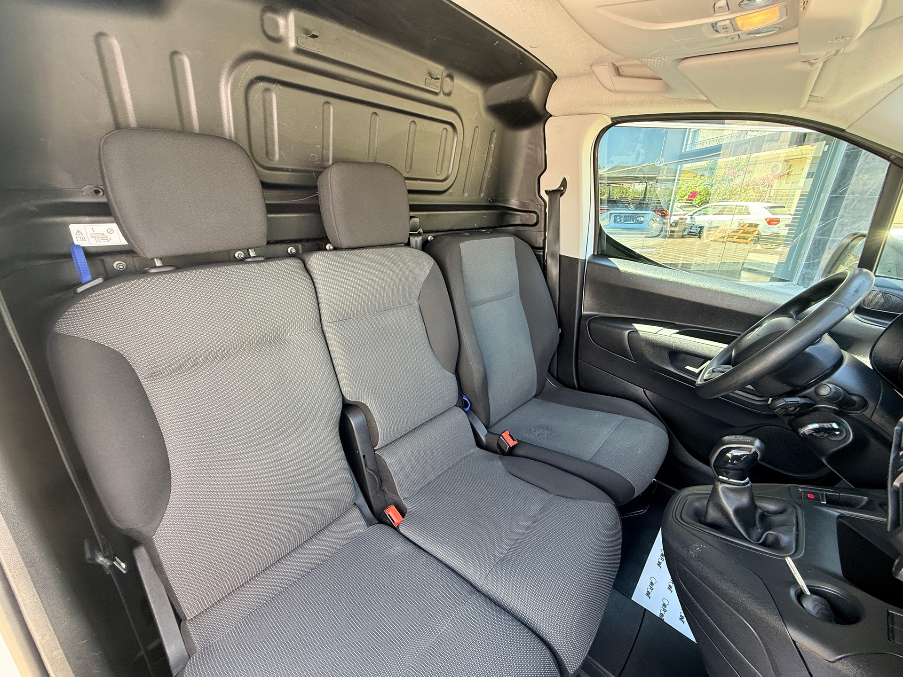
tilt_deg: -22.0
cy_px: 338
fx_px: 365
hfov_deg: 102.1
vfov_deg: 85.7
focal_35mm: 14
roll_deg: -1.0
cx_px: 452
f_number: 2.2
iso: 160
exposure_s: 1/99
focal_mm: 2.22
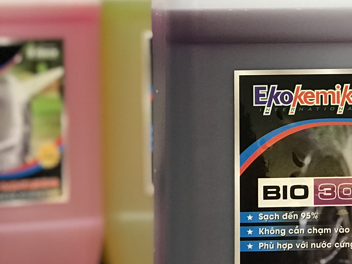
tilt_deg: -7.0
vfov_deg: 9.8
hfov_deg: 13.0
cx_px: 159
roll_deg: -0.1
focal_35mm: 152
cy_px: 142
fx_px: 1546
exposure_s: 1/50
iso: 320
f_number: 2.8
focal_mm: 6.6
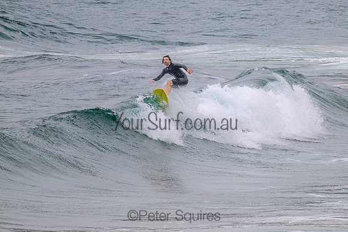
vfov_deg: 1.4
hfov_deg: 2.0
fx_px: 9734
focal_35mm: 1007
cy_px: 126
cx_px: 218
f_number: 11
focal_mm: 800
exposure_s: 1/2000
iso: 900
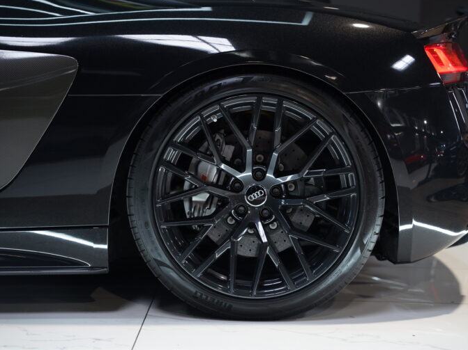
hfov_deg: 25.3
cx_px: 256
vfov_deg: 19.1
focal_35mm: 77
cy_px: 177
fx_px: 1041
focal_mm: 70
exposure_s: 1/80
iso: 800
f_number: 3.2
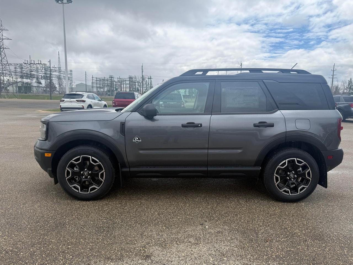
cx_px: 176
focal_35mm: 24
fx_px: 245
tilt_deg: -5.1
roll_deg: -1.0
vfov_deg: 56.8
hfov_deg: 71.6
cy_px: 132
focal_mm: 6.76
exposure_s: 1/5714
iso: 80
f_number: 1.78
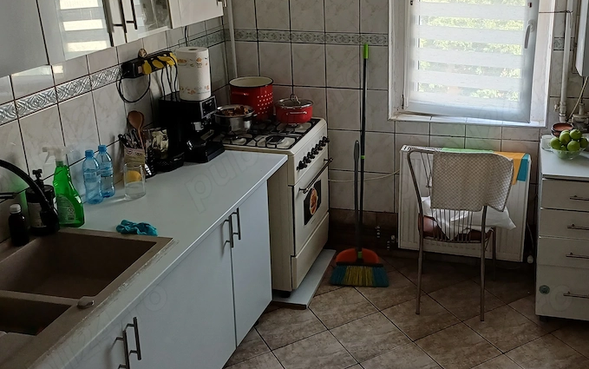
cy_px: 148
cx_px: 378
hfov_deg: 49.7
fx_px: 626
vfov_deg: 32.7
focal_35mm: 39
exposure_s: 1/50
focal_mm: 4.65
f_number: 1.8
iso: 100
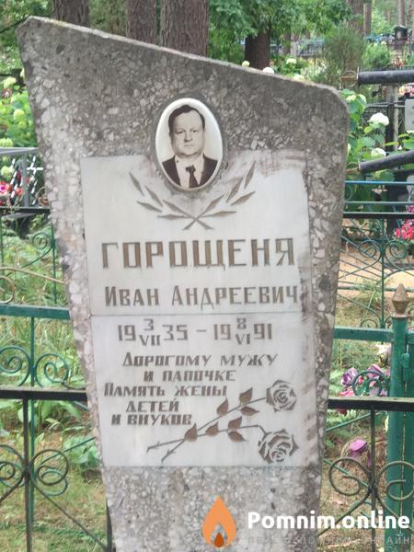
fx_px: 829
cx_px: 207
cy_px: 276
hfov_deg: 28.0
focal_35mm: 52
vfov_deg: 36.8
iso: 250
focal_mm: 5.99
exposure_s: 1/60
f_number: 2.6
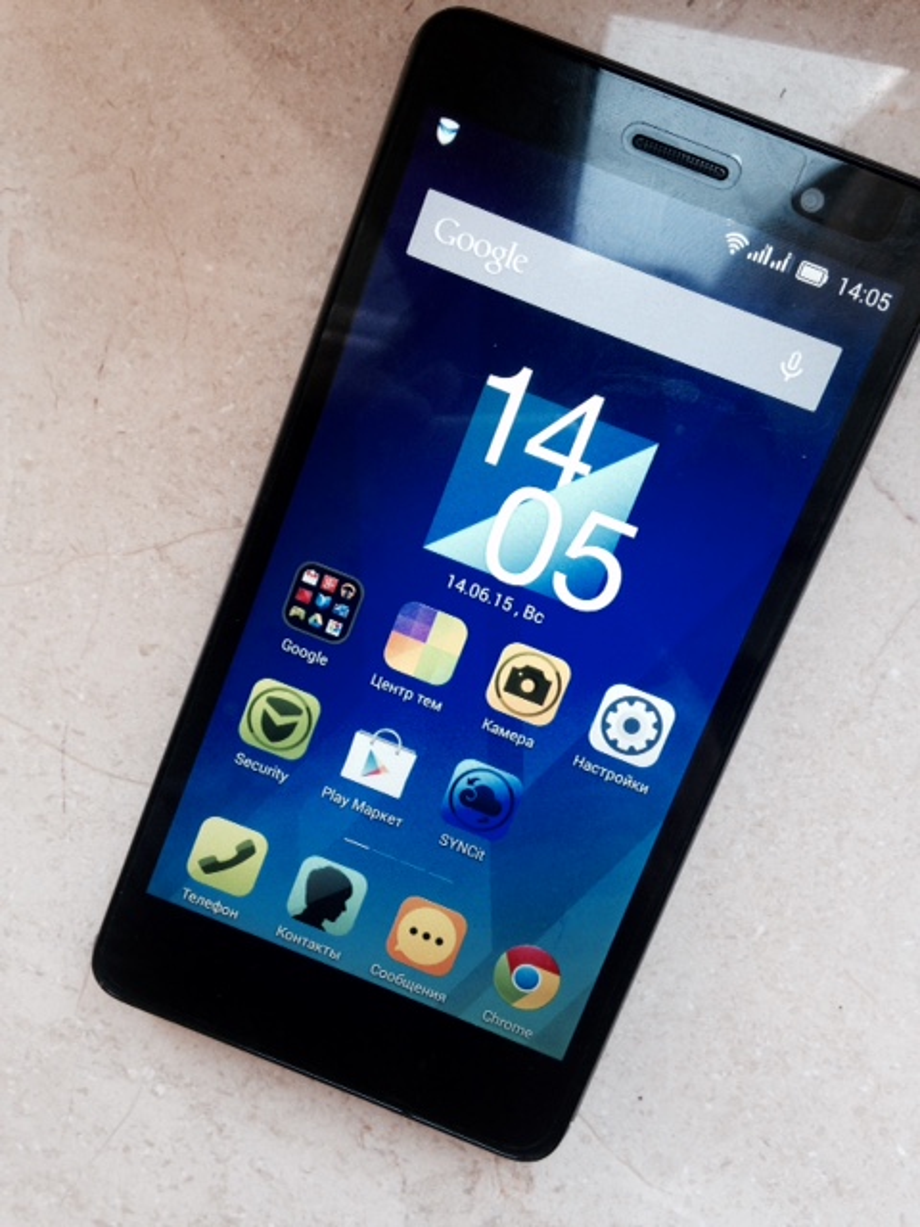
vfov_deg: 55.4
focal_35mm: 33
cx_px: 460
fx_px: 1169
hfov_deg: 42.9
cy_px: 614
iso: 64
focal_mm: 4.12
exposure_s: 1/40
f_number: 2.4
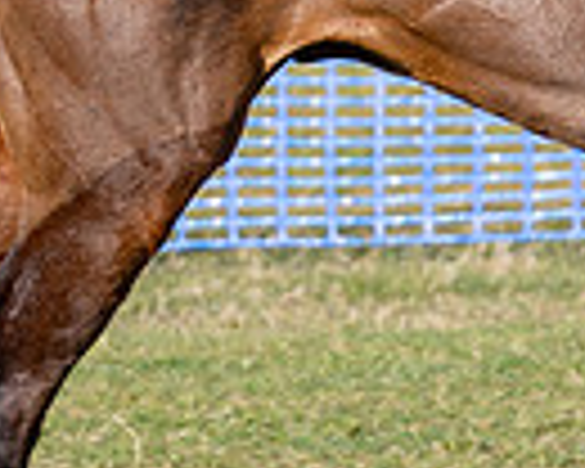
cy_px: -99
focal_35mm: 809
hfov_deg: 2.4
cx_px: 581
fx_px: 14007
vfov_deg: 1.9
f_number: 2.8
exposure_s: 1/1250
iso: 100
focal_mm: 110
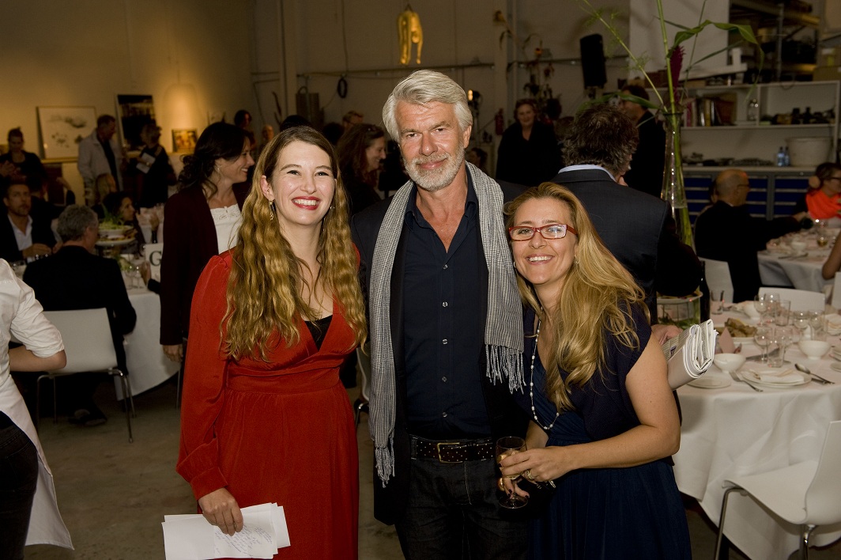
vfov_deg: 30.5
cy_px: 280
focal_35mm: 44
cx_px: 420
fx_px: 1027
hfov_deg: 44.5
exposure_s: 1/125
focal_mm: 44
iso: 400
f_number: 5.6
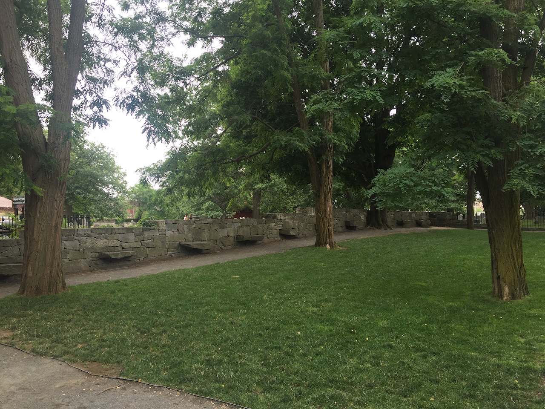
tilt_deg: +2.2
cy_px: 204
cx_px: 272
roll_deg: -0.2
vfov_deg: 48.2
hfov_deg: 61.7
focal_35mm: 29
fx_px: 457
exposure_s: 1/252
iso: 32
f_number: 2.2
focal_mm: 4.15
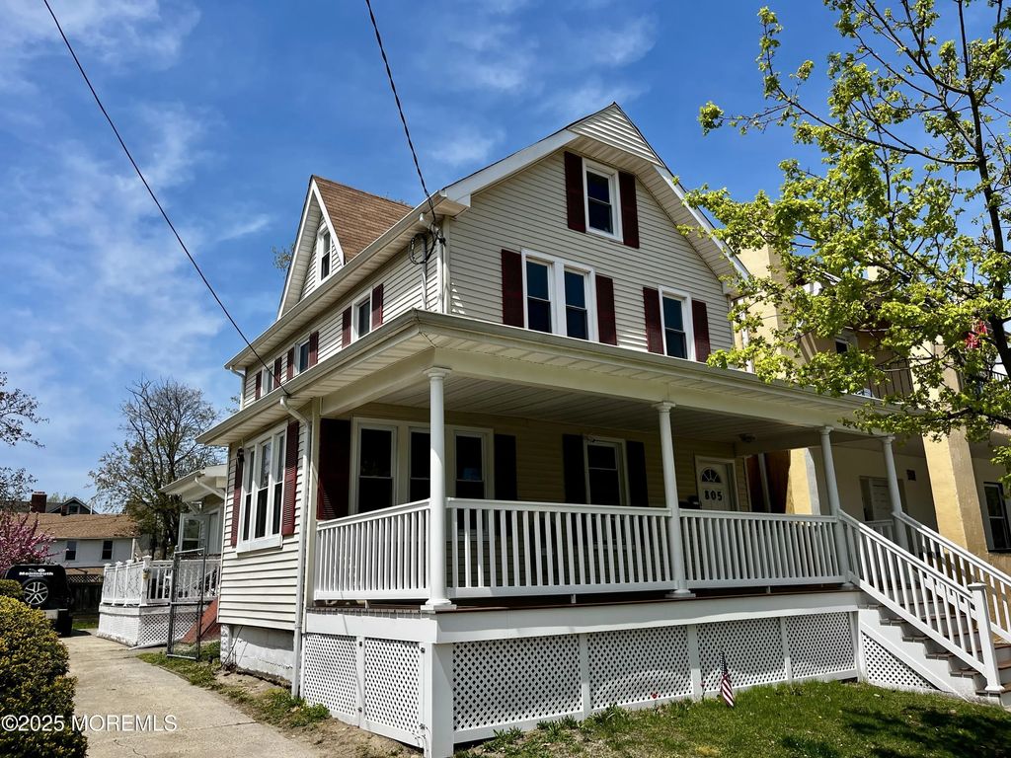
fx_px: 759
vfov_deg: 53.1
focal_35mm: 26
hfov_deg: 67.3
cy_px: 379
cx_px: 506
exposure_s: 1/4651
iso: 50
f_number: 1.6
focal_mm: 5.1
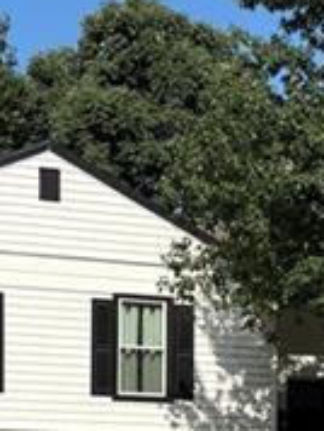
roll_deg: -0.5
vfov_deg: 16.9
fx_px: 1394
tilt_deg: +0.6
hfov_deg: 13.2
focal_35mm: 112
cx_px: 193
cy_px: 489
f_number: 1.6
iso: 50
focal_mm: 5.96
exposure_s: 1/4608
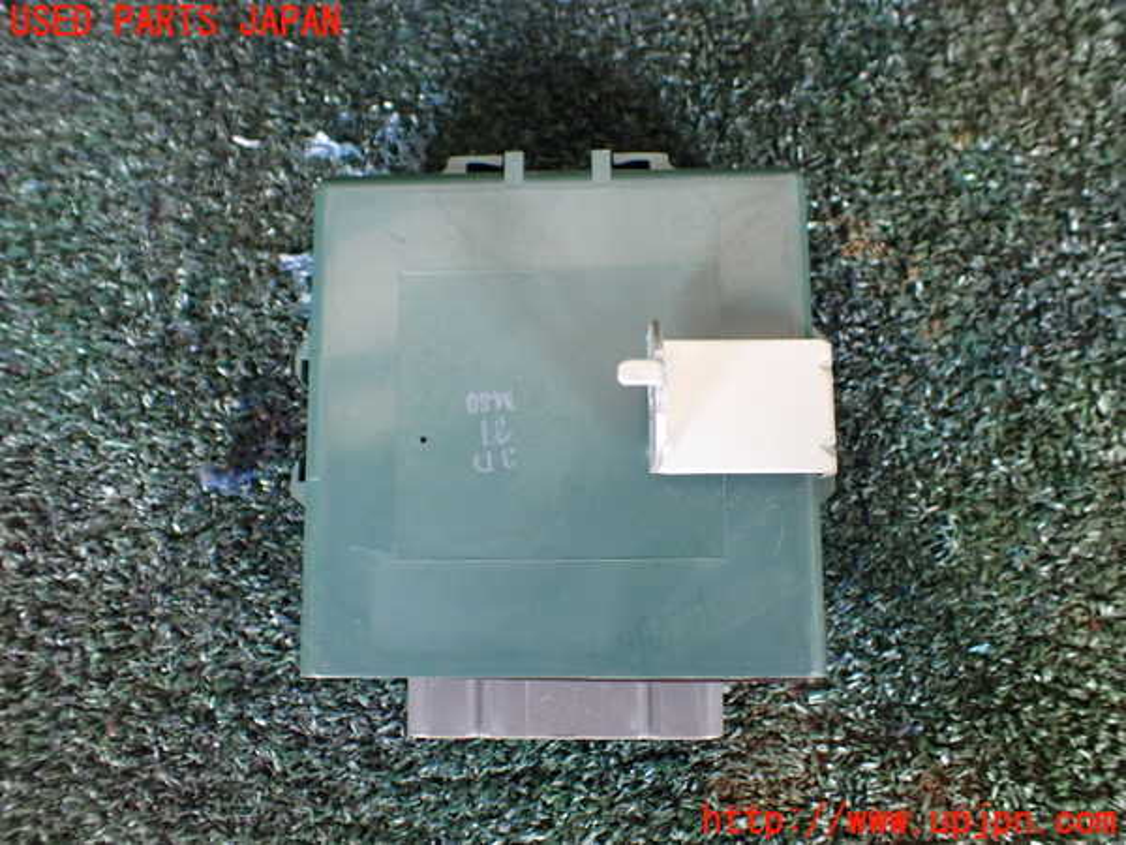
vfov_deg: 46.8
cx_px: 563
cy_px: 422
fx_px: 976
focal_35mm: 30
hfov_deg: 60.0
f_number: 2.3
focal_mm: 5.4
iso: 800
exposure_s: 1/125
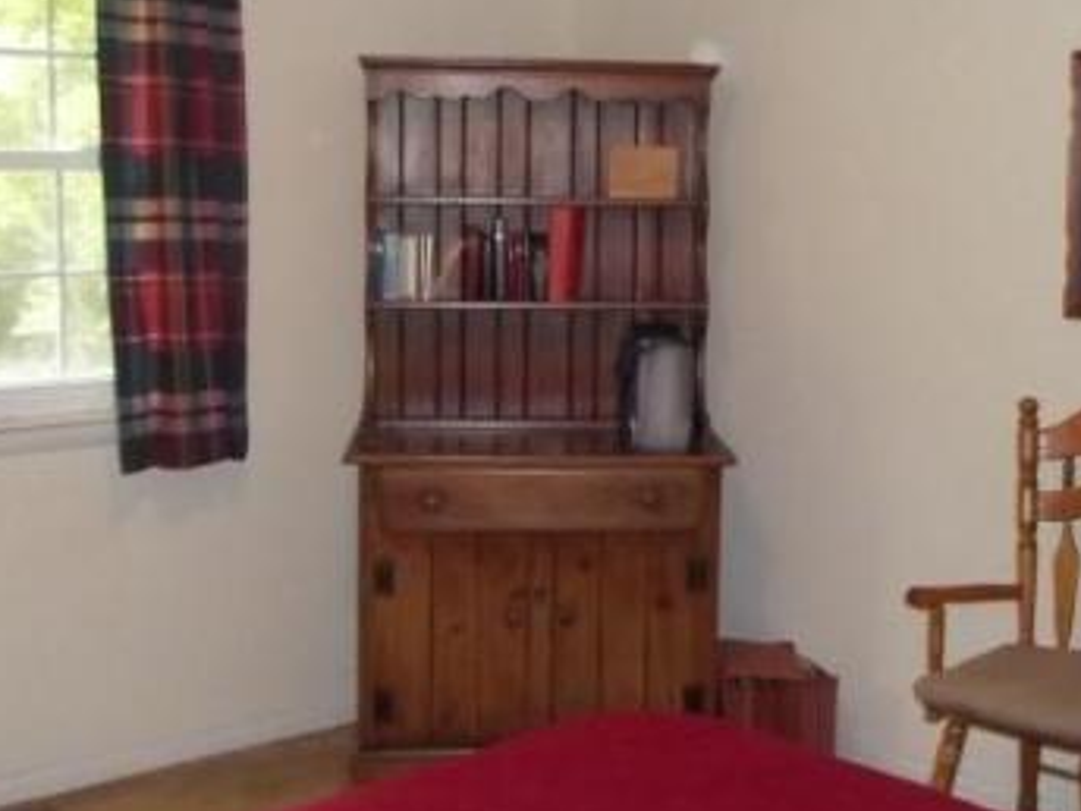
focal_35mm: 54
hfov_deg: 35.4
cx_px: 641
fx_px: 1686
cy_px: 358
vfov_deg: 27.0
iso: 250
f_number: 2.9
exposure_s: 1/30
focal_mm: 5.7
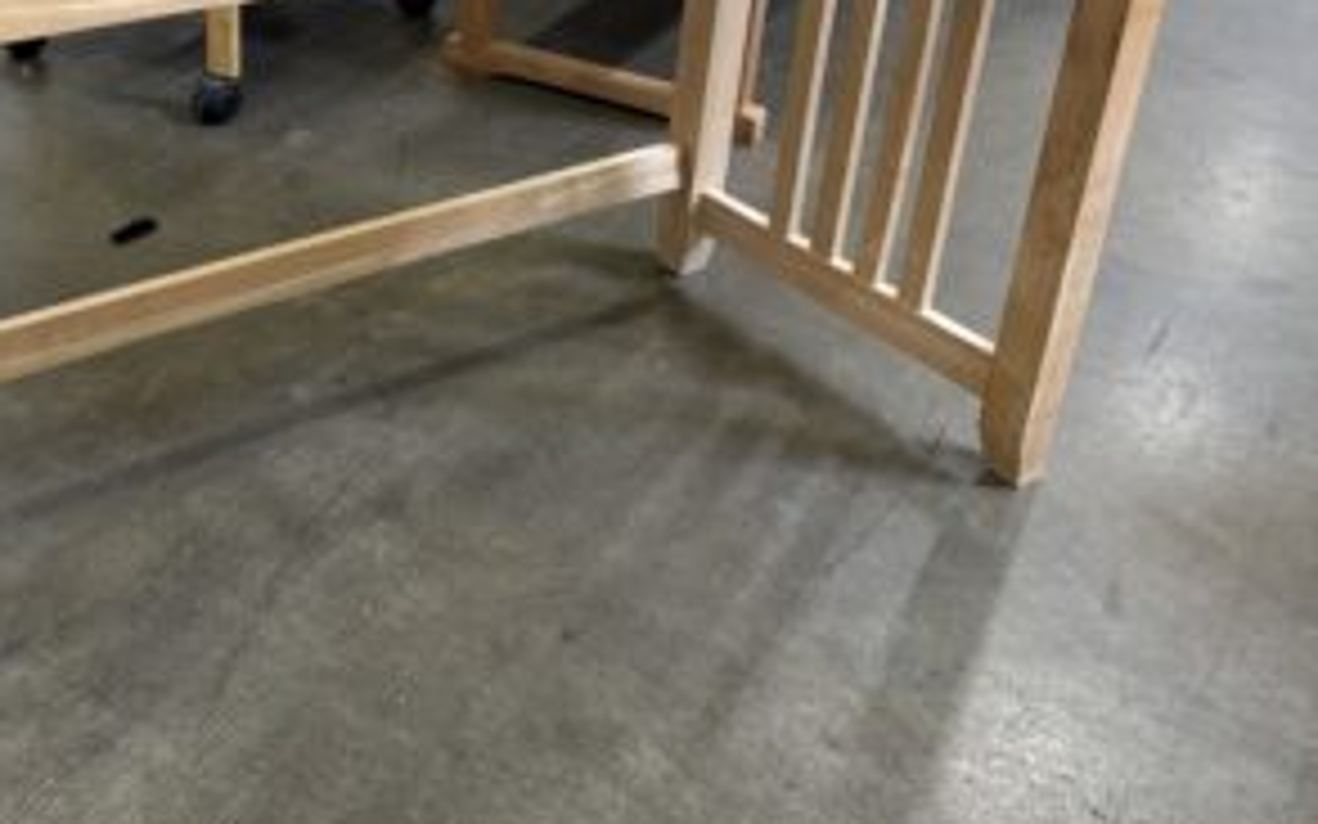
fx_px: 1688
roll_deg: -2.5
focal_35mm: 47
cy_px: 218
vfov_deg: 27.1
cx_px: 391
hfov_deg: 41.8
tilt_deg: -27.4
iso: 160
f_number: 1.6
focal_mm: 5.96
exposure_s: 1/60
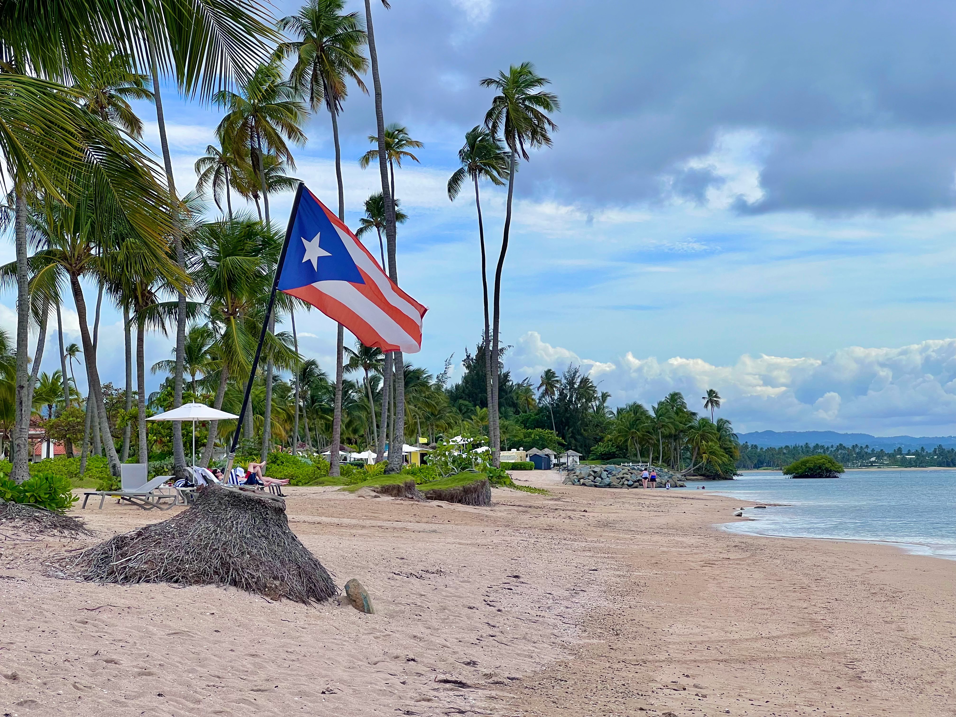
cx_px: 478
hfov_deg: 25.3
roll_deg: +1.2
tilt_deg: +3.7
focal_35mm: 77
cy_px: 358
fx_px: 2127
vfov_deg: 19.1
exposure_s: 1/727
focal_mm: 9
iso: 32
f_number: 2.8
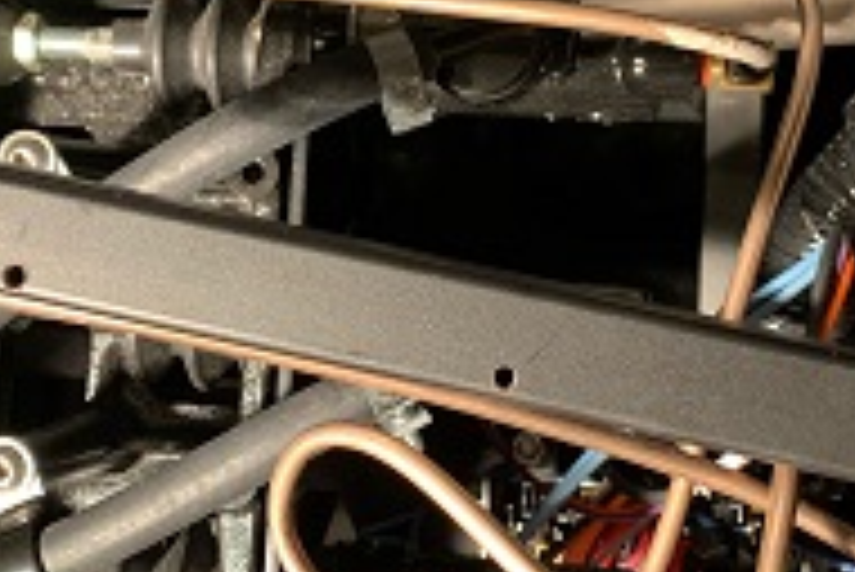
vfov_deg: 23.7
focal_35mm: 57
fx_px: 1355
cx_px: 522
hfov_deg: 34.9
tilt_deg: -85.8
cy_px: 198
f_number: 1.8
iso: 160
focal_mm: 4.25
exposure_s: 1/60
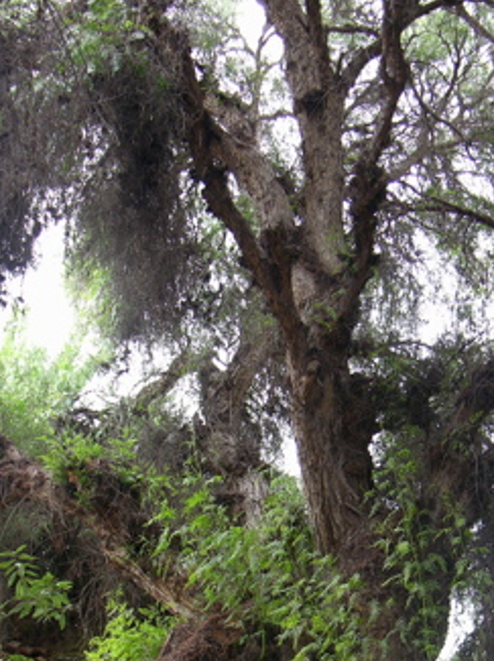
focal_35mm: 69
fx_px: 1316
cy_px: 565
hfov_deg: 21.3
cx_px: 266
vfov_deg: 27.4
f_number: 2.8
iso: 100
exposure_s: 1/30
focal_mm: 9
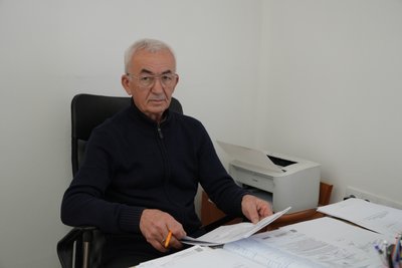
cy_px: 134
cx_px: 201
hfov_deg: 42.7
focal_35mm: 46
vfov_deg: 29.3
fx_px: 514
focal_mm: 46
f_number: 4
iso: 1000
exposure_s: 1/400
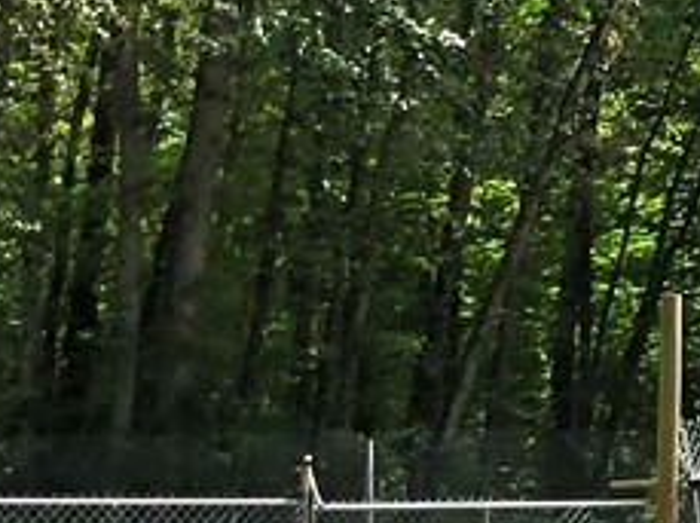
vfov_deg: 7.6
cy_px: 257
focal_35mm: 196
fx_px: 3957
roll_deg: +0.2
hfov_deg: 8.8
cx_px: 1862
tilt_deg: +2.8
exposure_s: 1/716
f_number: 1.8
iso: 20
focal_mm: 3.99
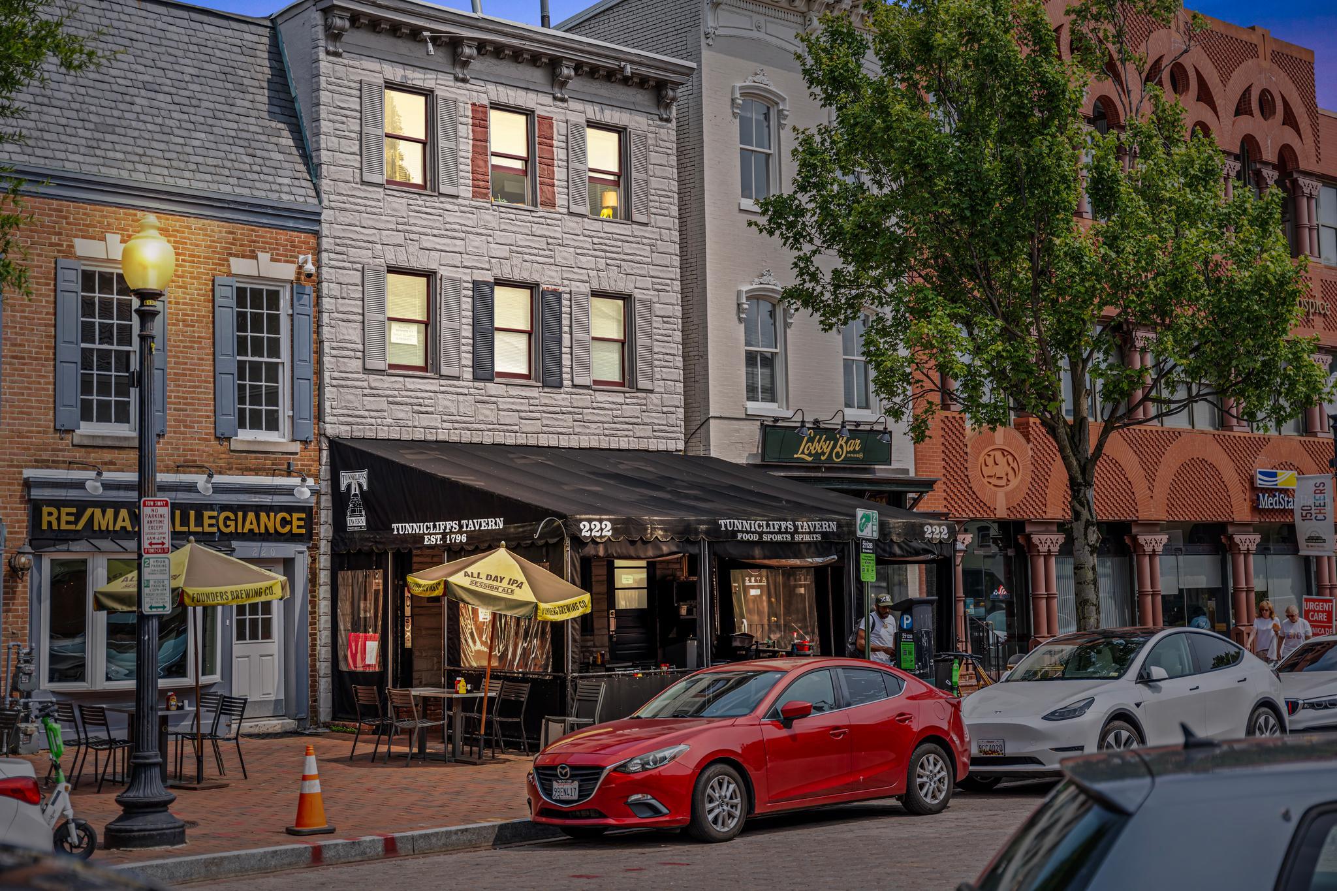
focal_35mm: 52
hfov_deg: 38.0
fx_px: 1942
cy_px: 446
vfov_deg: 25.8
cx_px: 668
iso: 100
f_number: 2.8
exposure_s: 1/1600
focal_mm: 52.3
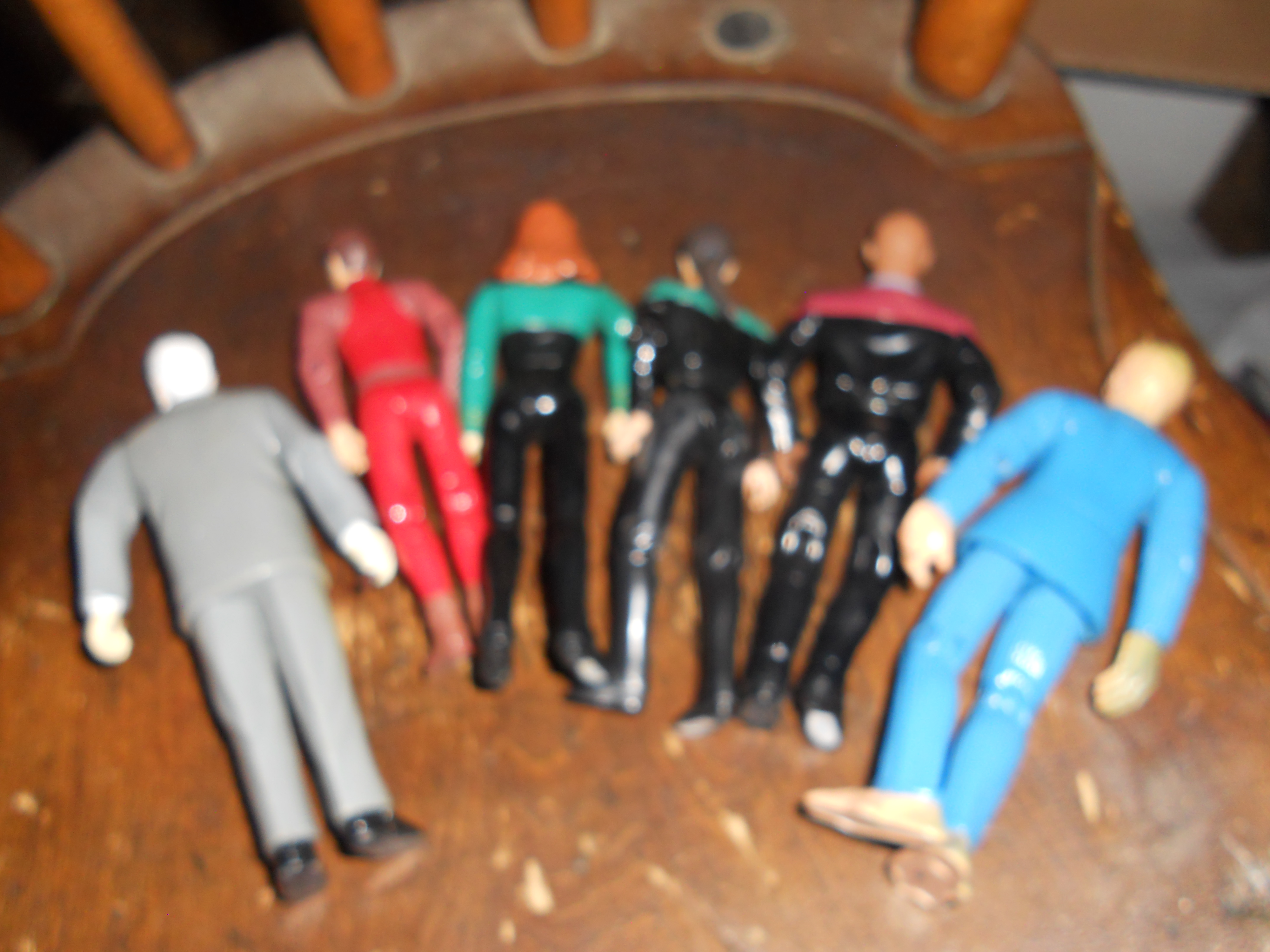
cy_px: 476
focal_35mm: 32
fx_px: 1174
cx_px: 635
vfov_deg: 44.2
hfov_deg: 56.8
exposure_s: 1/25
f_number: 8.8
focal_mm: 5.8
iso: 200
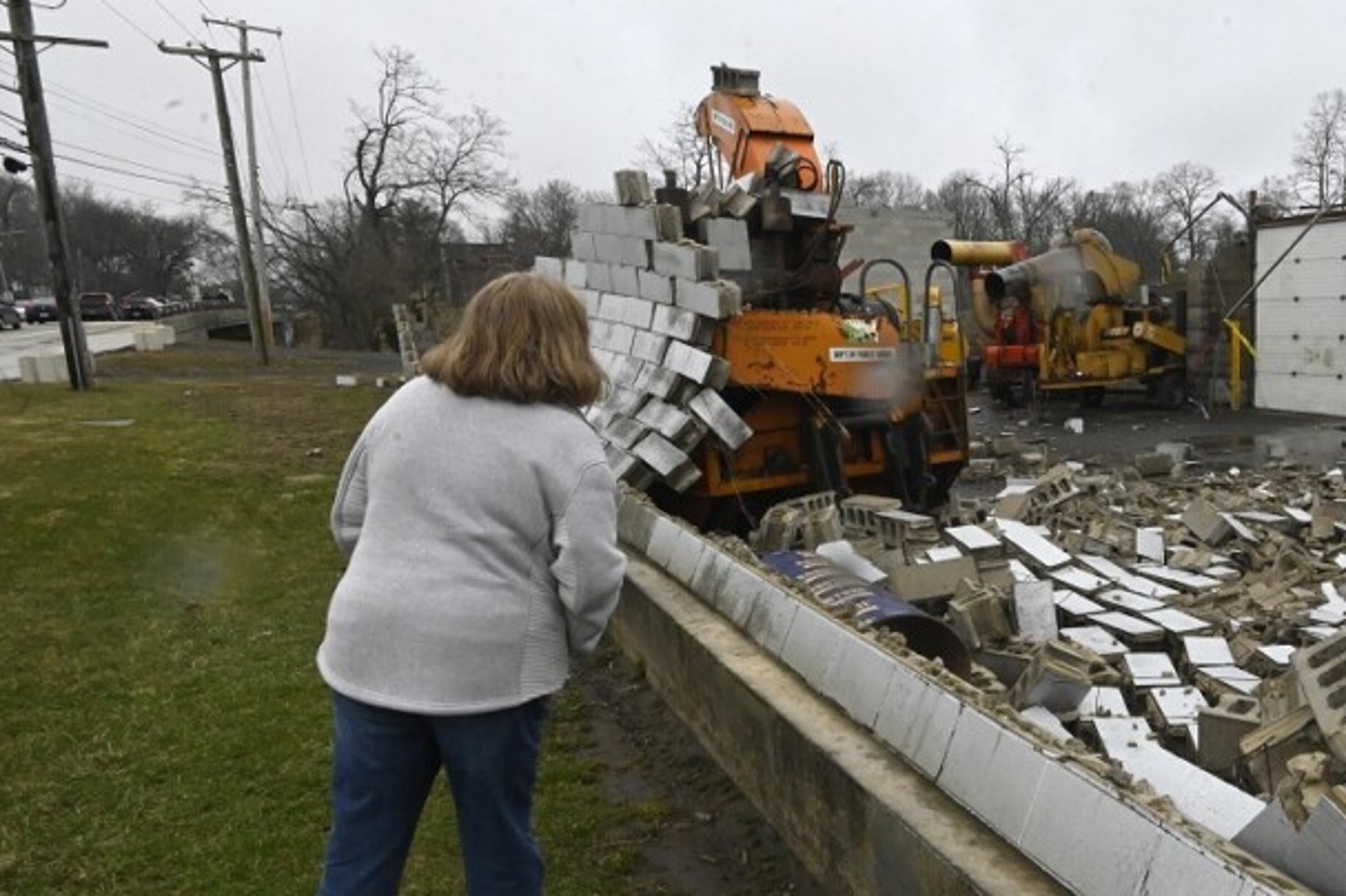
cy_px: 533
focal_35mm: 27
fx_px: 1009
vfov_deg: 47.6
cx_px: 1098
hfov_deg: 61.2
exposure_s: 1/1250
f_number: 16
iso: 3200
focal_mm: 16
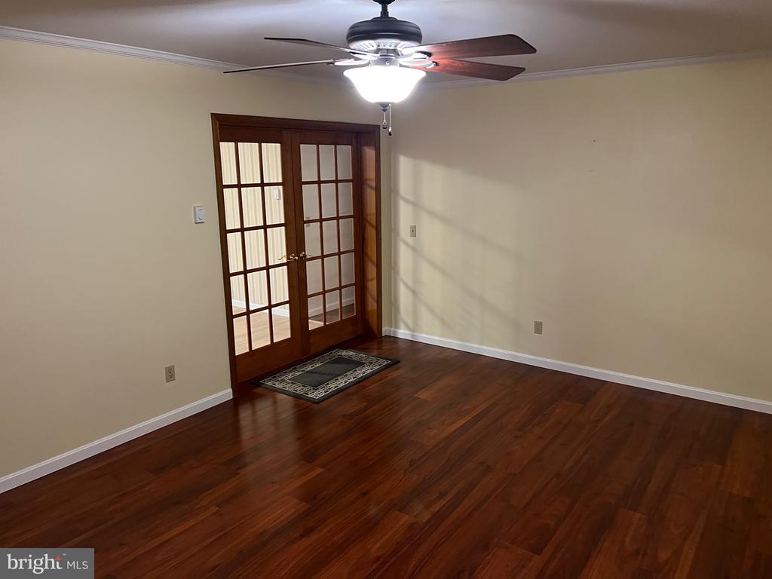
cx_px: 386
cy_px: 290
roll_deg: +0.8
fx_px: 580
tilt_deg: -12.7
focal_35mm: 26
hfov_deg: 67.3
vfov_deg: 53.1
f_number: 1.5
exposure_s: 1/40
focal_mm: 5.7
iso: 500
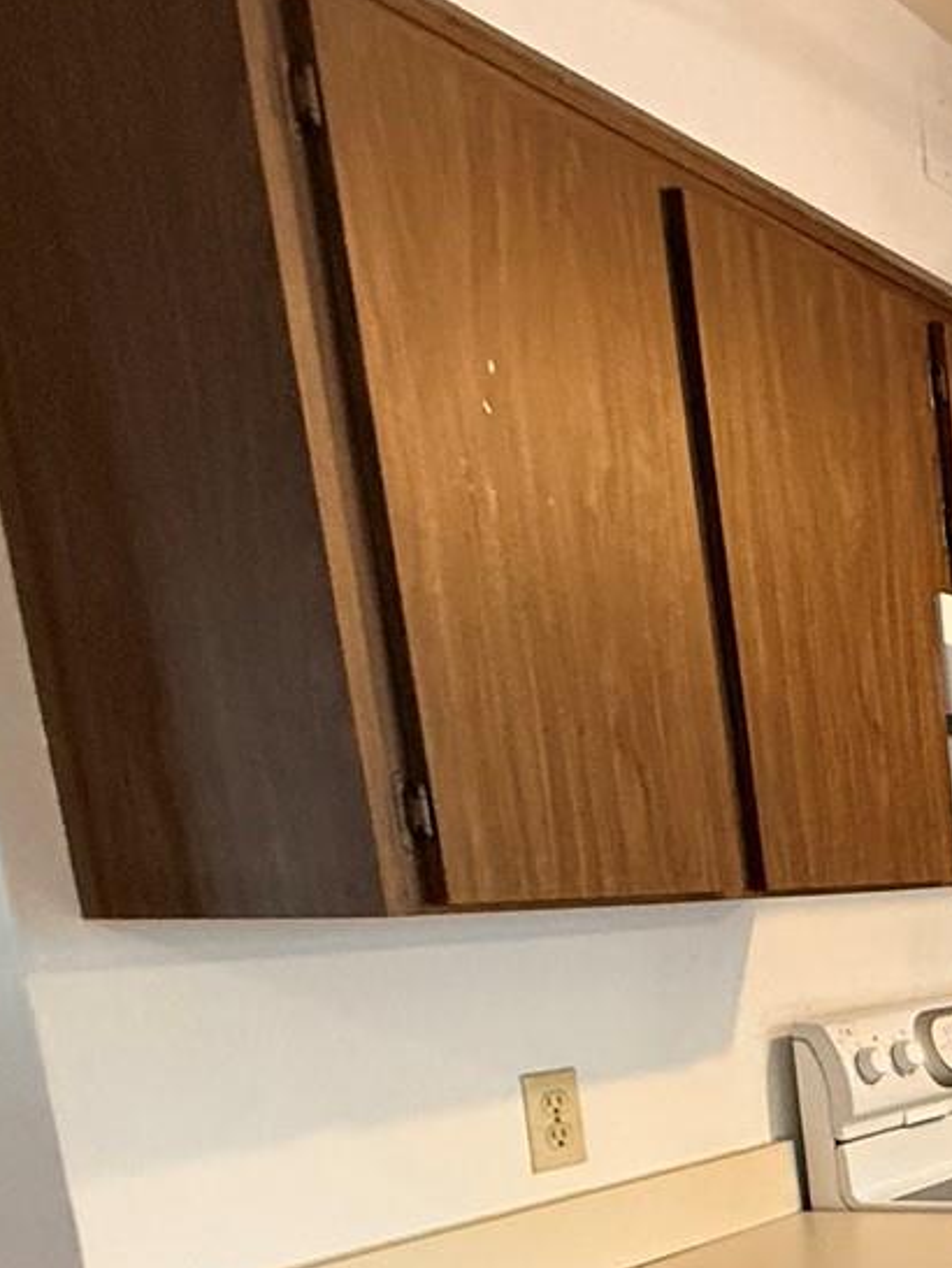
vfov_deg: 42.8
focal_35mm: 41
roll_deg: +1.6
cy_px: 1085
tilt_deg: -9.3
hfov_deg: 21.7
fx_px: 1502
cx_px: 1725
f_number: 2.2
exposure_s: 1/60
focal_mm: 2.22
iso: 500
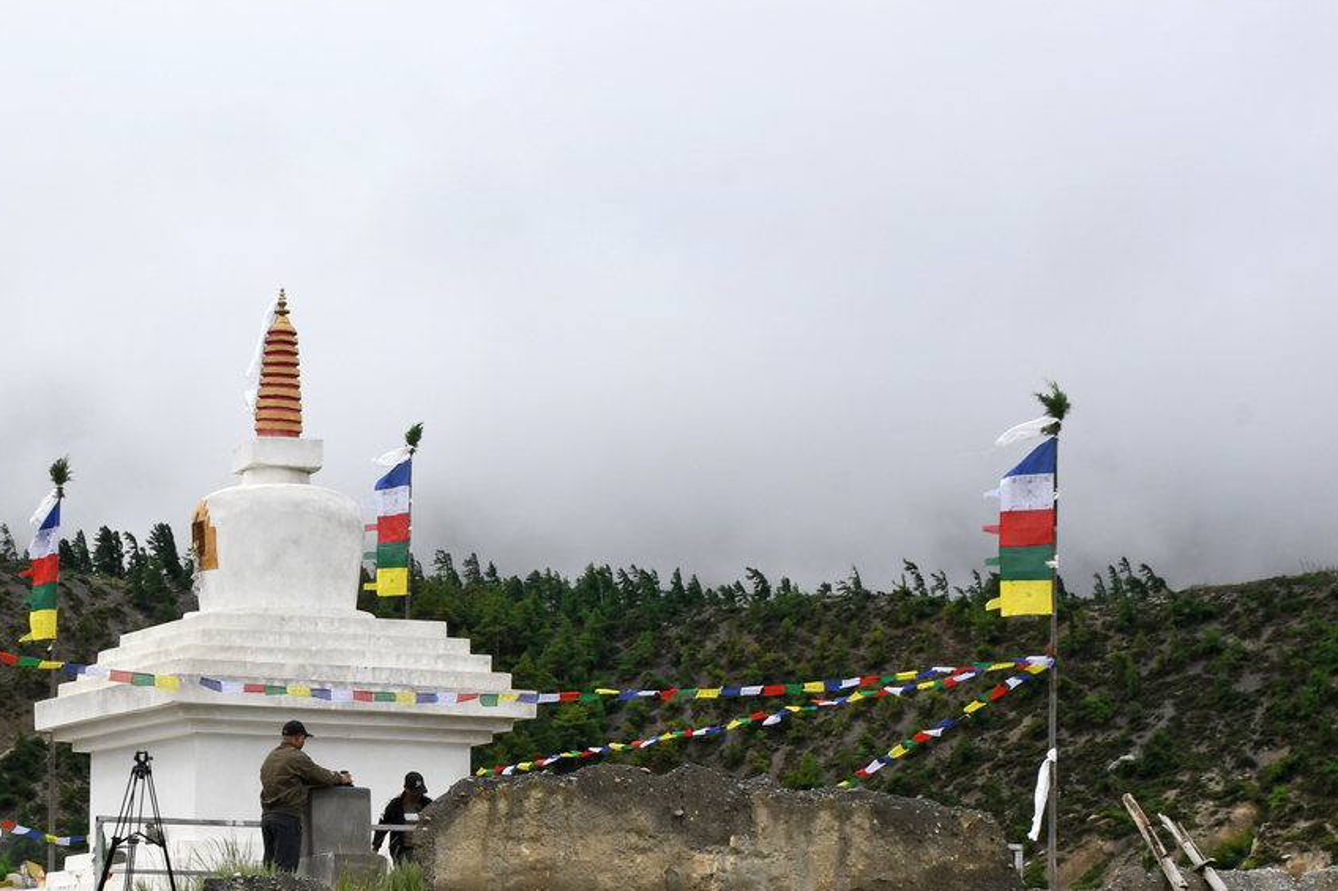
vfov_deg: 13.1
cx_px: 355
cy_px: 699
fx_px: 3864
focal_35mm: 104
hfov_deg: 19.5
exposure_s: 1/200
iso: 200
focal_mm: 42
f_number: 14
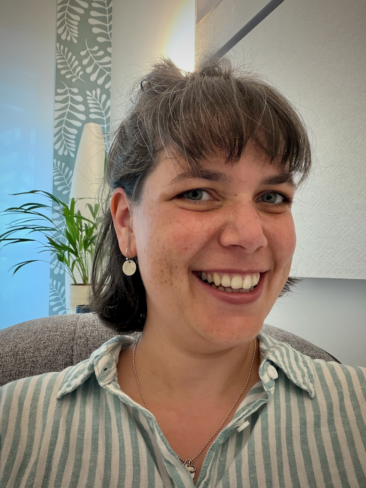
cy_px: 244
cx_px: 183
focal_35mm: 30
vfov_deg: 60.0
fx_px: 423
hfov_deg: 46.8
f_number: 1.9
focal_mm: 2.71
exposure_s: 1/30
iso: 400
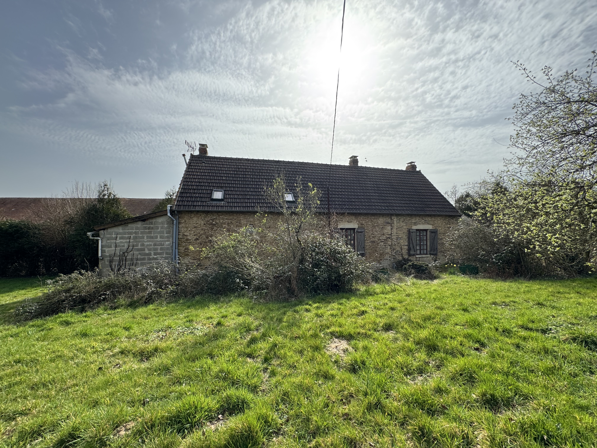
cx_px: 298
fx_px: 241
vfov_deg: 85.7
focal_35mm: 14
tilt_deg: +3.8
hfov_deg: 102.1
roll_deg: +1.1
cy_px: 224
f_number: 2.2
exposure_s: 1/1236
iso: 40
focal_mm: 2.22
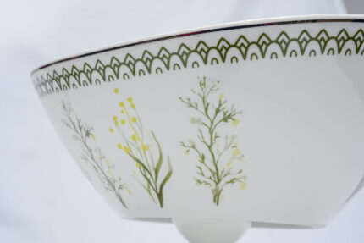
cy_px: 122
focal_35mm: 58
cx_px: 182
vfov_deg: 23.4
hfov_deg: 34.5
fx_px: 587
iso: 6400
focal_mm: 58
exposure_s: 1/160
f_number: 13
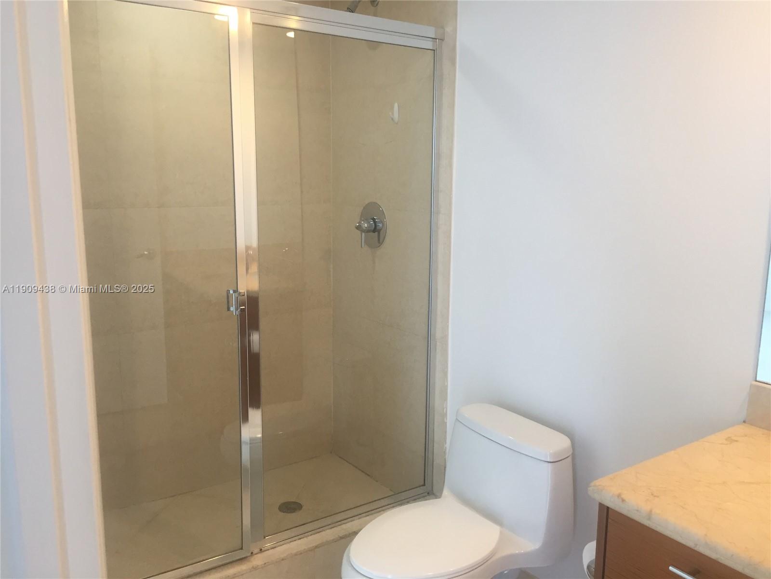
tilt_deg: -9.6
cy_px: 290
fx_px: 646
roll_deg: -0.7
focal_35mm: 29
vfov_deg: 48.2
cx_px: 386
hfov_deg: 61.7
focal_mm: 4.15
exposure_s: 1/30
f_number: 2.2
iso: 32
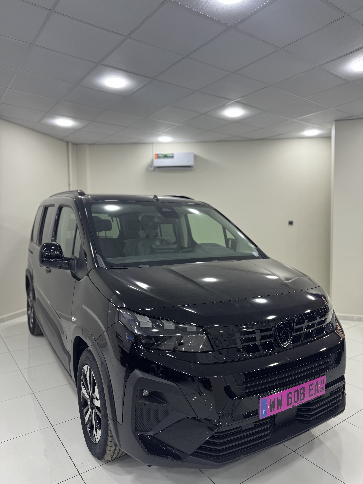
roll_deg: -0.1
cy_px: 242
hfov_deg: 56.8
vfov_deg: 71.6
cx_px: 182
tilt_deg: -2.0
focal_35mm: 24
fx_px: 336
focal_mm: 6.76
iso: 80
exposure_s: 1/100
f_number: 1.78
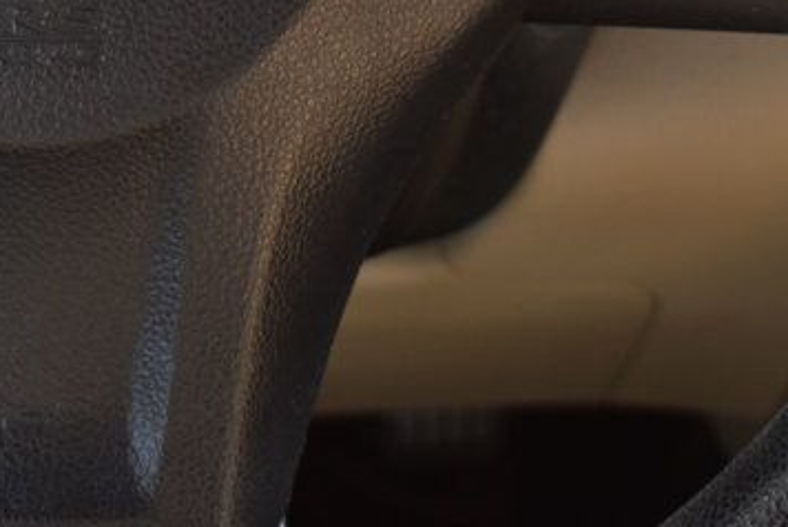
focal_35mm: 181
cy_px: -100
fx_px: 3965
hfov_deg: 11.3
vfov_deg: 7.5
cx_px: 62
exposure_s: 1/20
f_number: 6.3
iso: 400
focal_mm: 42
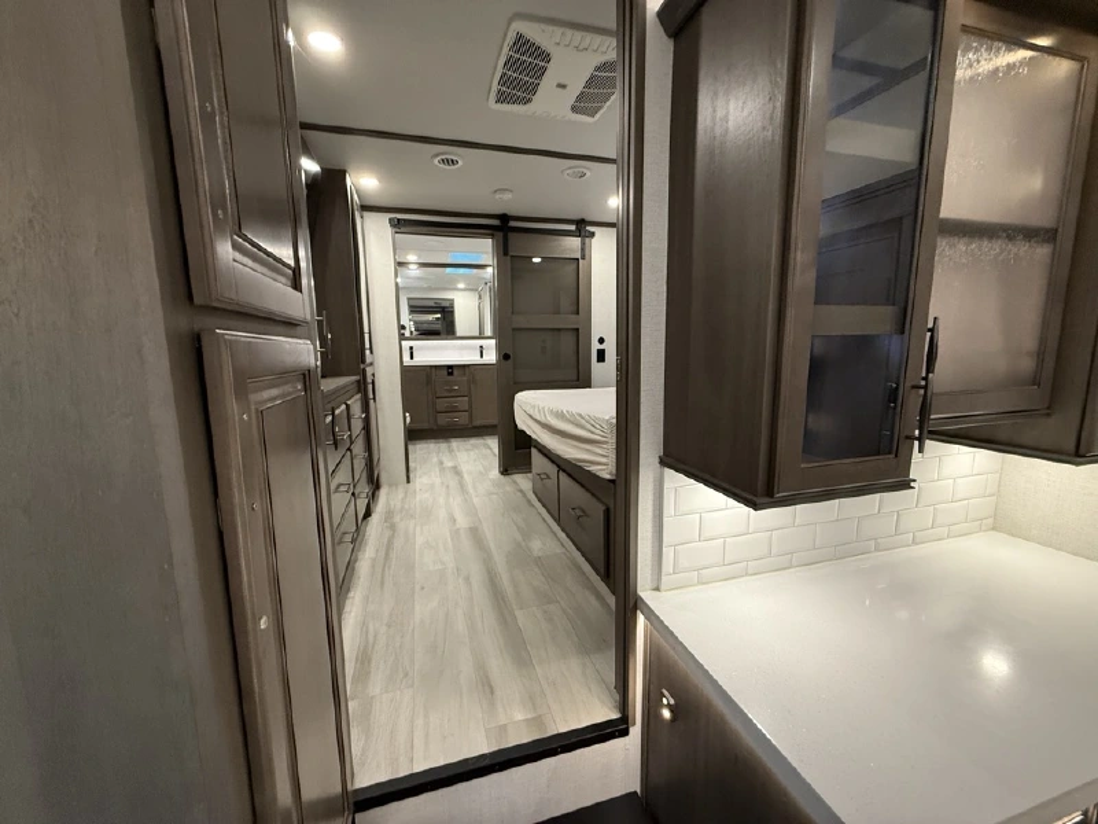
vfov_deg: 85.7
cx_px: 549
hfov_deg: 102.1
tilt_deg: -7.6
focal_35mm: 14
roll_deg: +2.5
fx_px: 444
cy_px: 412
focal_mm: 2.22
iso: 320
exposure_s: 1/60
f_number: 2.2
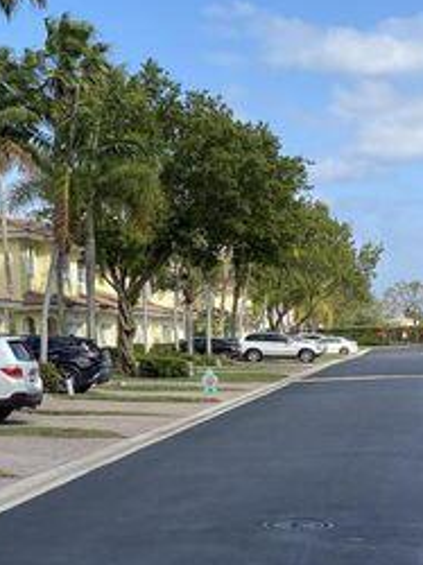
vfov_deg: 24.4
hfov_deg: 17.7
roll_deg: +1.0
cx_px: -59
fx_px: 1306
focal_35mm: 80
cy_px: 301
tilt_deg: +3.2
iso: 32
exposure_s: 1/2688
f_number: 1.8
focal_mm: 4.25
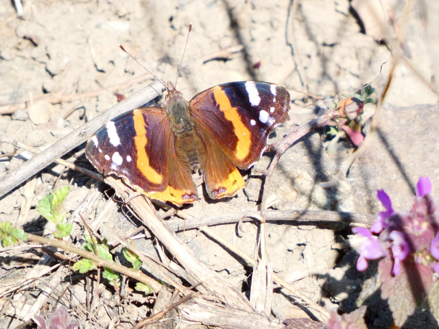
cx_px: 220
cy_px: 164
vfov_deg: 1.2
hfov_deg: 1.7
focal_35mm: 1200
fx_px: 15218
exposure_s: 1/500
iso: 200
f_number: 5.9
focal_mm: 215
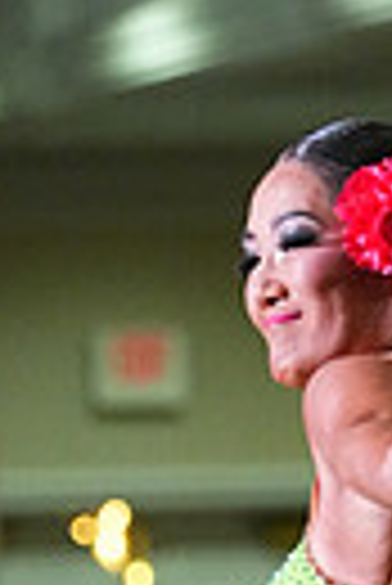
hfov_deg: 1.6
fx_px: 14302
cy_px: 940
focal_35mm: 878
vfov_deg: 2.3
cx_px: 556
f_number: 5
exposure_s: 1/400
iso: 8000
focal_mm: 197
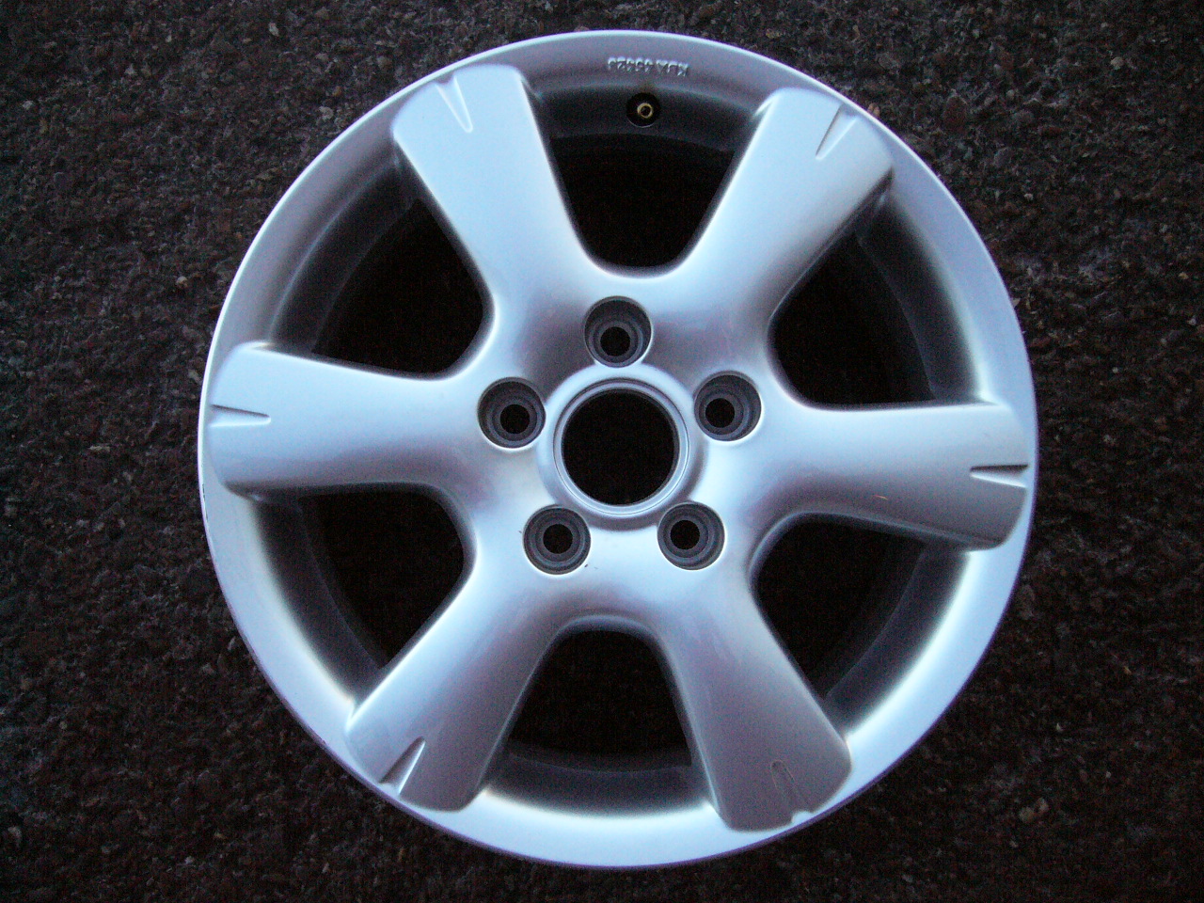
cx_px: 602
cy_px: 452
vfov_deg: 40.7
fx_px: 1217
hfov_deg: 52.6
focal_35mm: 35
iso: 400
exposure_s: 1/500
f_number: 2.8
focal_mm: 5.8
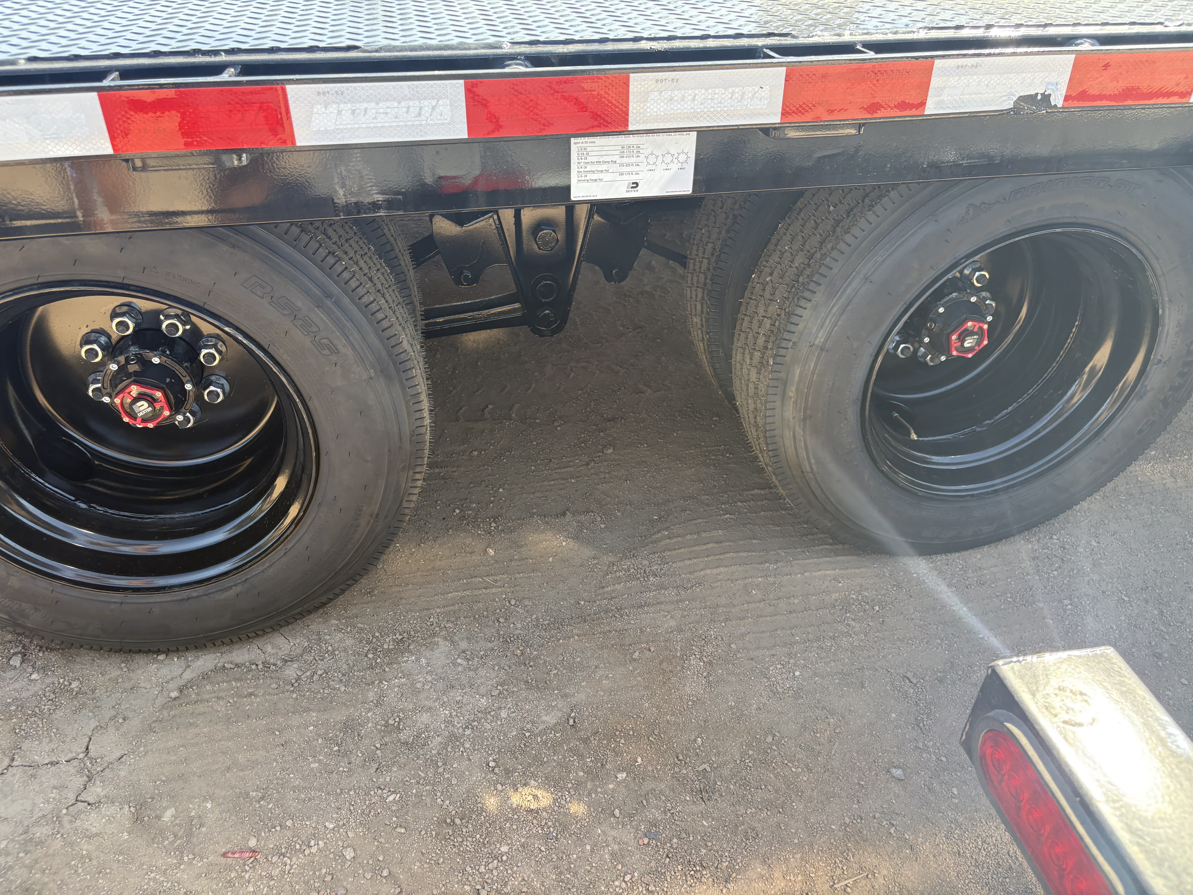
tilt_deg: -34.3
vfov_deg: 53.1
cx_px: 596
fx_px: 896
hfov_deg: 67.3
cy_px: 448
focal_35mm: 26
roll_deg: +1.6
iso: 64
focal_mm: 5.96
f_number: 1.6
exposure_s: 1/331
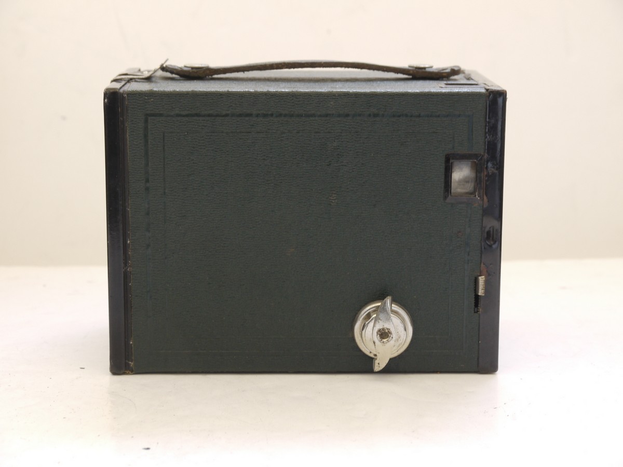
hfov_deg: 23.3
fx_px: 1512
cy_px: 234
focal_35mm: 84
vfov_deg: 17.6
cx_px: 312
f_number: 10
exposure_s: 1/5
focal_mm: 42
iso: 400
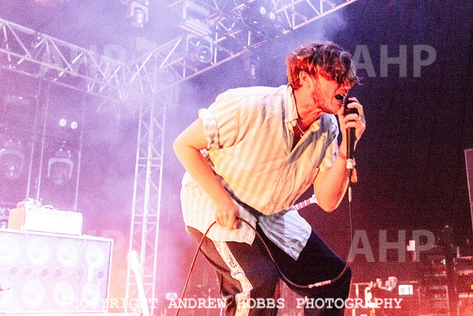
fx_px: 637
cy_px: 98
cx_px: 298
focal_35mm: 48
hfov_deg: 40.5
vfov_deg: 27.6
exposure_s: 1/100
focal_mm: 35
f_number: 3.5
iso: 4000
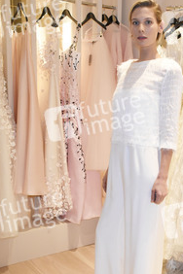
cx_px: 123
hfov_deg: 26.3
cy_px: 167
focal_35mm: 51
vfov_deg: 38.7
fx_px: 389
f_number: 6.3
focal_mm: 24
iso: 3200
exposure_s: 1/60
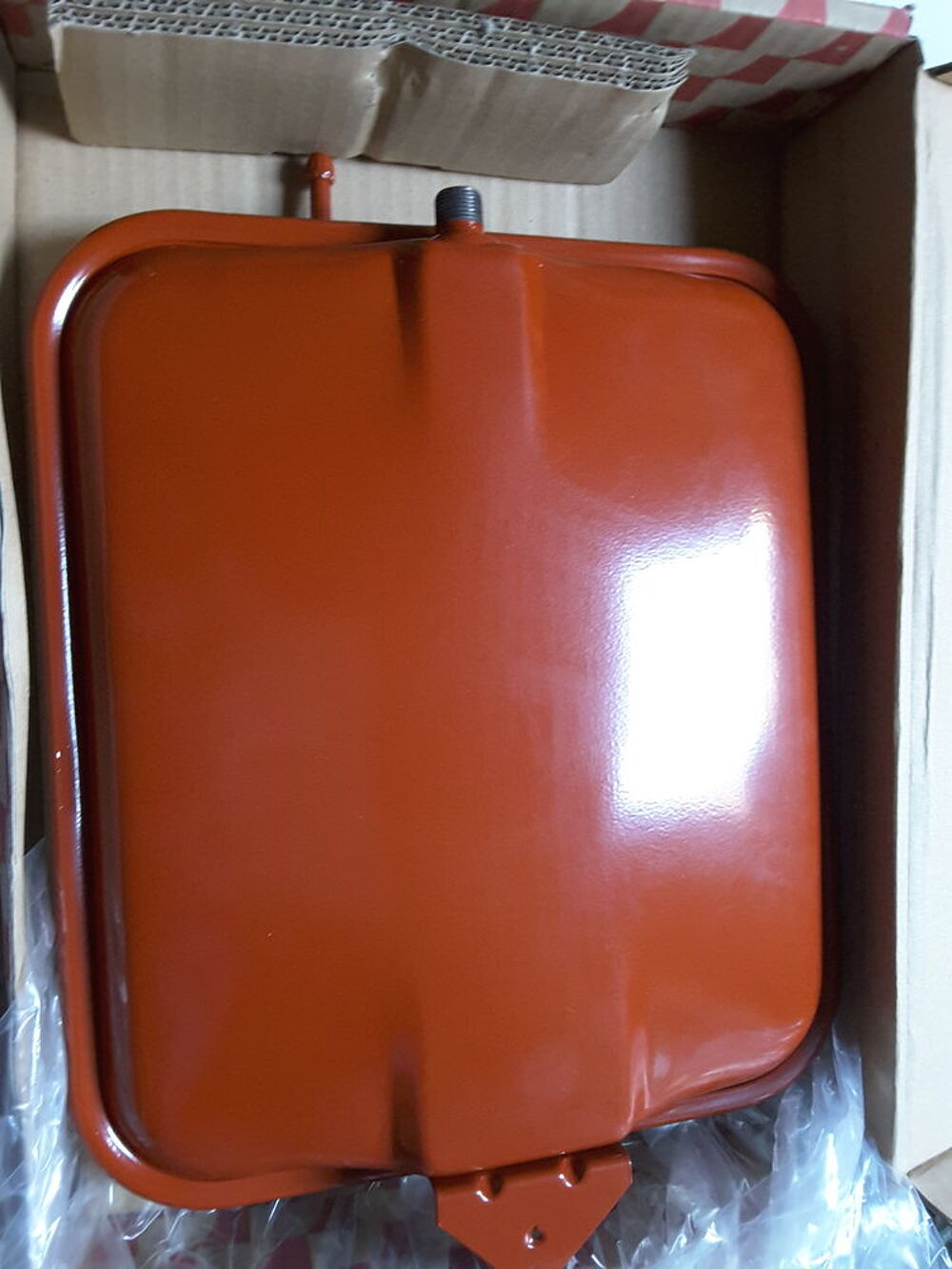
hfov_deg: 45.4
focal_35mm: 31
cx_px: 476
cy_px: 634
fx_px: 1137
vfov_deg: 58.3
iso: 250
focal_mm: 2.9
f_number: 1.9
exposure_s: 1/25
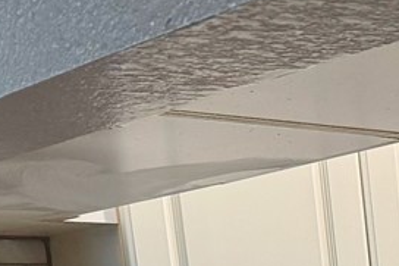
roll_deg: +1.1
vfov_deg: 8.1
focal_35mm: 147
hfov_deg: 11.5
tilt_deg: -14.5
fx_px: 1628
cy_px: 769
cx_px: 965
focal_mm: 6.76
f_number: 1.78
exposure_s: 1/60
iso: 200
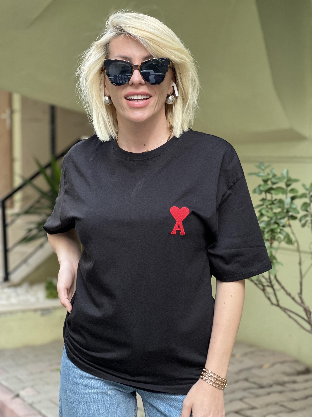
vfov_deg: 25.3
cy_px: 208
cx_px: 156
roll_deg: -0.2
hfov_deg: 19.1
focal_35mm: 77
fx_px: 925
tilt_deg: -1.8
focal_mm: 9
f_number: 2.8
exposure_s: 1/94
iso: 250
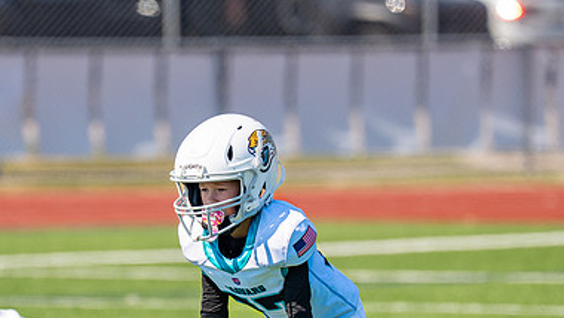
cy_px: 269
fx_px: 8646
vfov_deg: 2.1
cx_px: 232
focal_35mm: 578
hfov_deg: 3.7
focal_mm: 200
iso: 100
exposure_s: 1/1600
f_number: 2.8
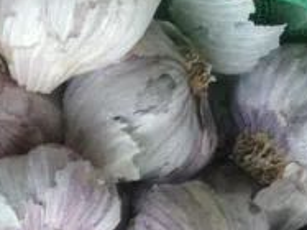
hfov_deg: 20.1
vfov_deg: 16.3
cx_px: -169
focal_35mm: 82
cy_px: 350
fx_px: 727
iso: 2522
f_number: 1.75
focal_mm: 5.25
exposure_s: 1/100
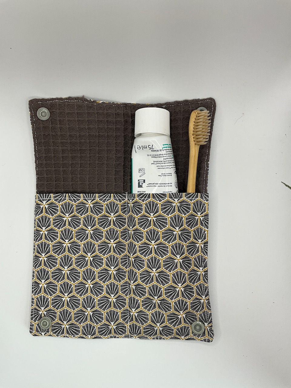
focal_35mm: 29
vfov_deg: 61.7
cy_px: 194
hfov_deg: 48.2
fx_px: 325
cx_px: 146
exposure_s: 1/262
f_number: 1.8
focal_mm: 3
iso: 25
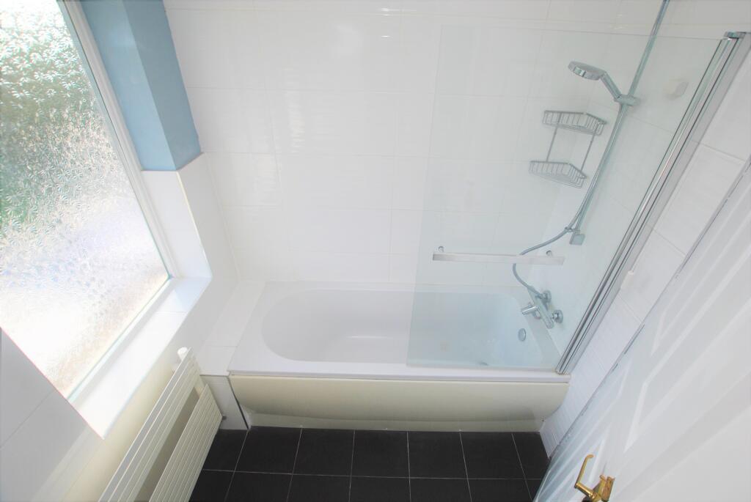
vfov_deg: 77.5
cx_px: 376
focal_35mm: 15
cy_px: 251
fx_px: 313
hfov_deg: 100.3
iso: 160
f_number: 5.6
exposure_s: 1/125
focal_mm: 10
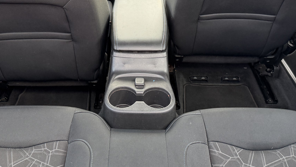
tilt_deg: -25.3
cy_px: 11
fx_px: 345
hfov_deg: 46.4
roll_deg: -1.0
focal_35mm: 44
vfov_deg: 26.1
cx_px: 136
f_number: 1.78
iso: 200
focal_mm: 6.76
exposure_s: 1/121
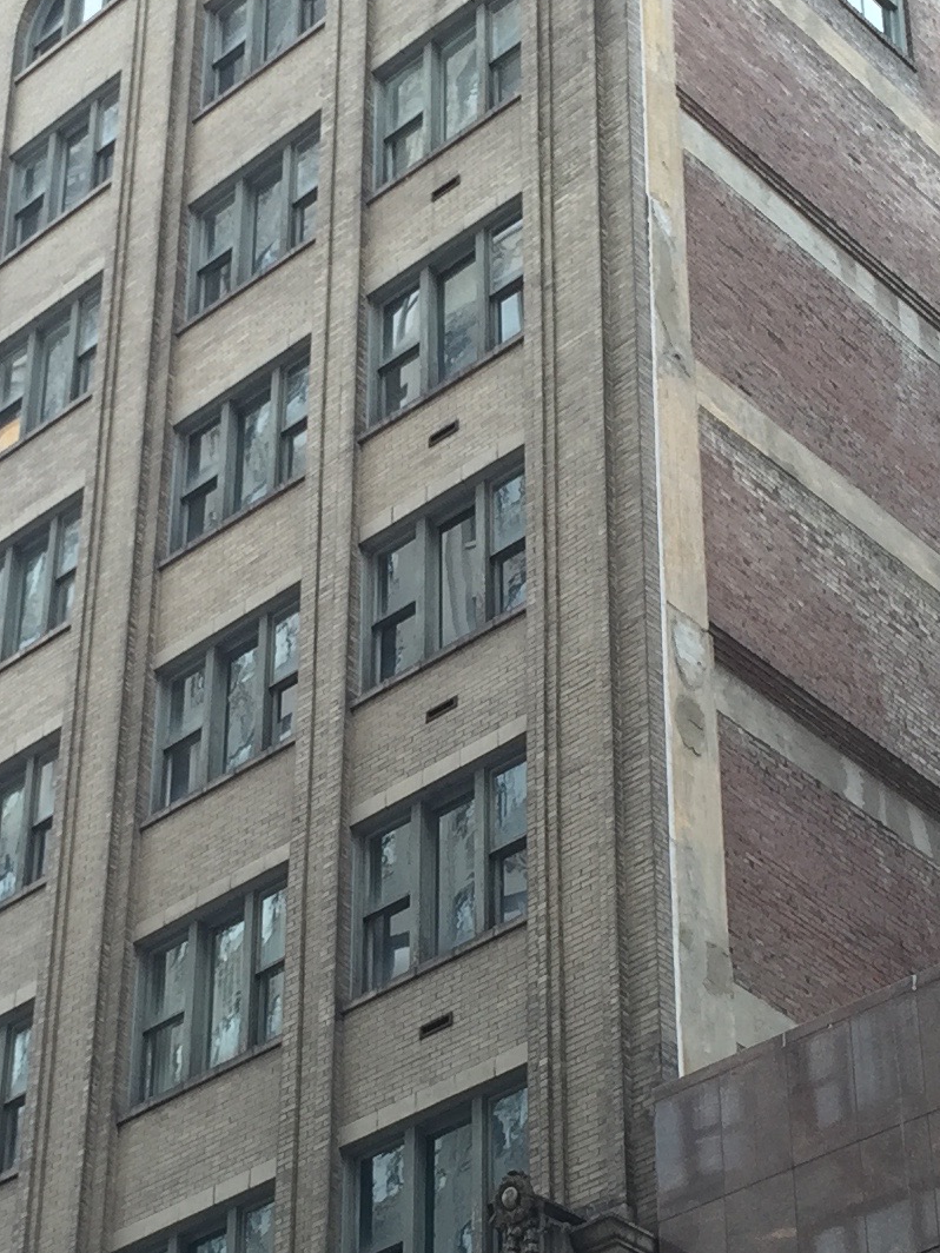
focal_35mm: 89
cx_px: 330
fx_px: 3222
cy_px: 875
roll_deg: -1.5
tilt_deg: +36.3
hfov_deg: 16.6
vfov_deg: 21.9
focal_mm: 4.15
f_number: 2.2
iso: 40
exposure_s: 1/120
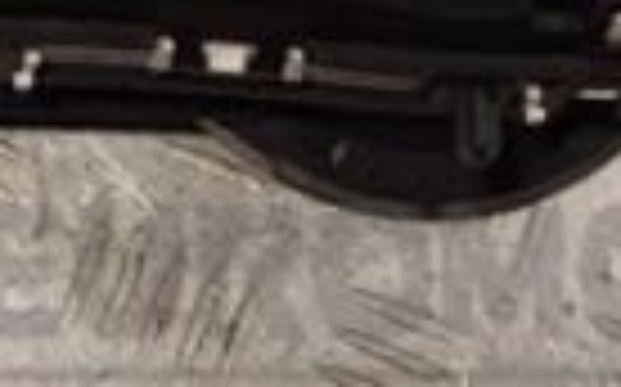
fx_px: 2811
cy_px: -328
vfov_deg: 7.6
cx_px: -112
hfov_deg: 12.3
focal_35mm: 166
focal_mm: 25
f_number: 6.3
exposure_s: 1/160
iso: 400
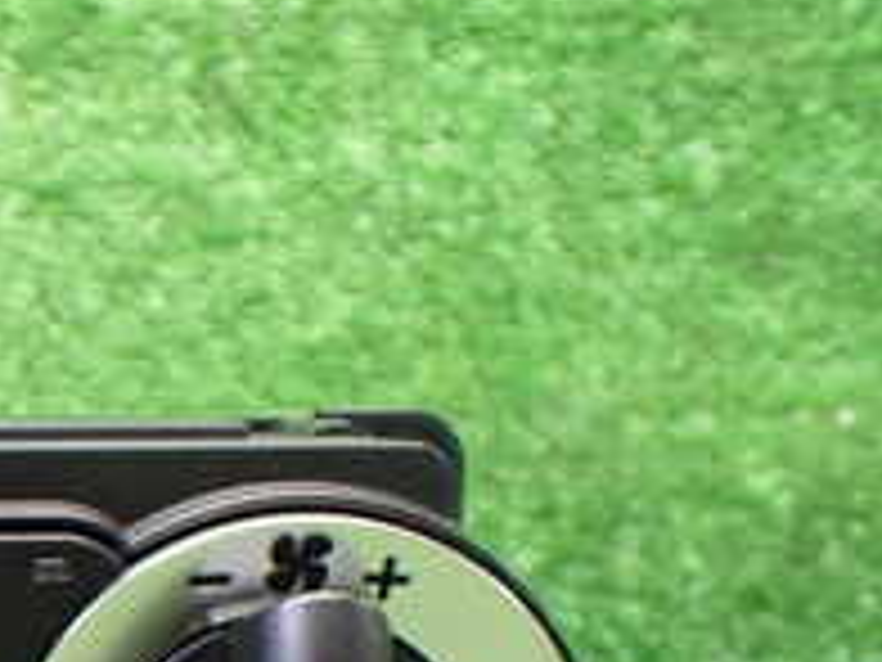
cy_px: 869
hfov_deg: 18.7
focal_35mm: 92
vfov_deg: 15.3
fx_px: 2344
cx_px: -459
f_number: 2.3
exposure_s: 1/60
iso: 800
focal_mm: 5.4
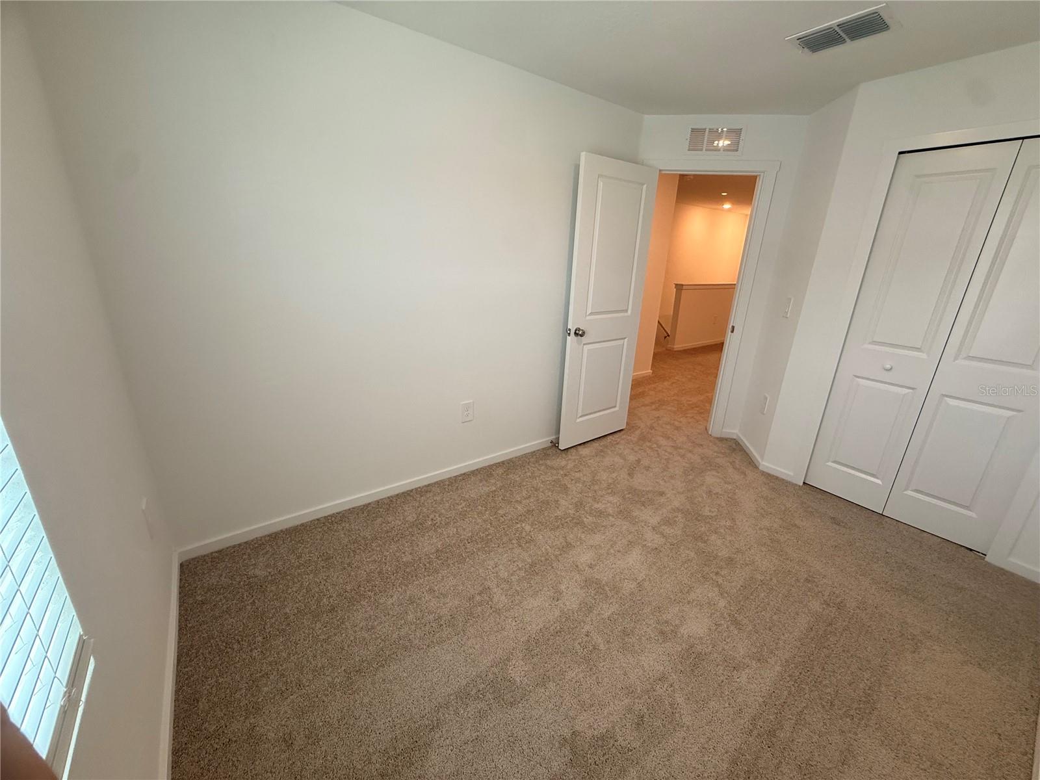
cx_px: 520
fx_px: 421
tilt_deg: -18.3
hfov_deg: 102.1
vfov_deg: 85.7
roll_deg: -2.6
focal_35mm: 14
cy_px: 390
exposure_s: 1/120
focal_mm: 2.22
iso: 160
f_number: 2.2
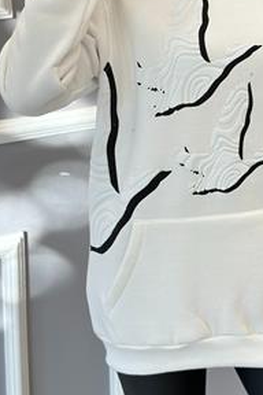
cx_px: 195
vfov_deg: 22.2
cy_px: 51
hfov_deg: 15.1
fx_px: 986
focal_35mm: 90
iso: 80
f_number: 1.78
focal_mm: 6.86
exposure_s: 1/167
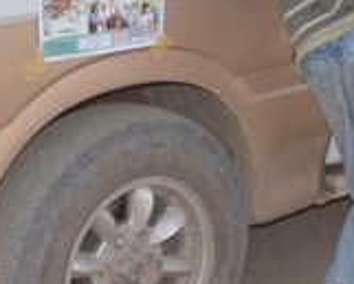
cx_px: 431
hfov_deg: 14.7
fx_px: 1321
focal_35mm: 126
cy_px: -103
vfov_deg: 11.9
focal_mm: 18
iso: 400
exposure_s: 1/80
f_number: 13
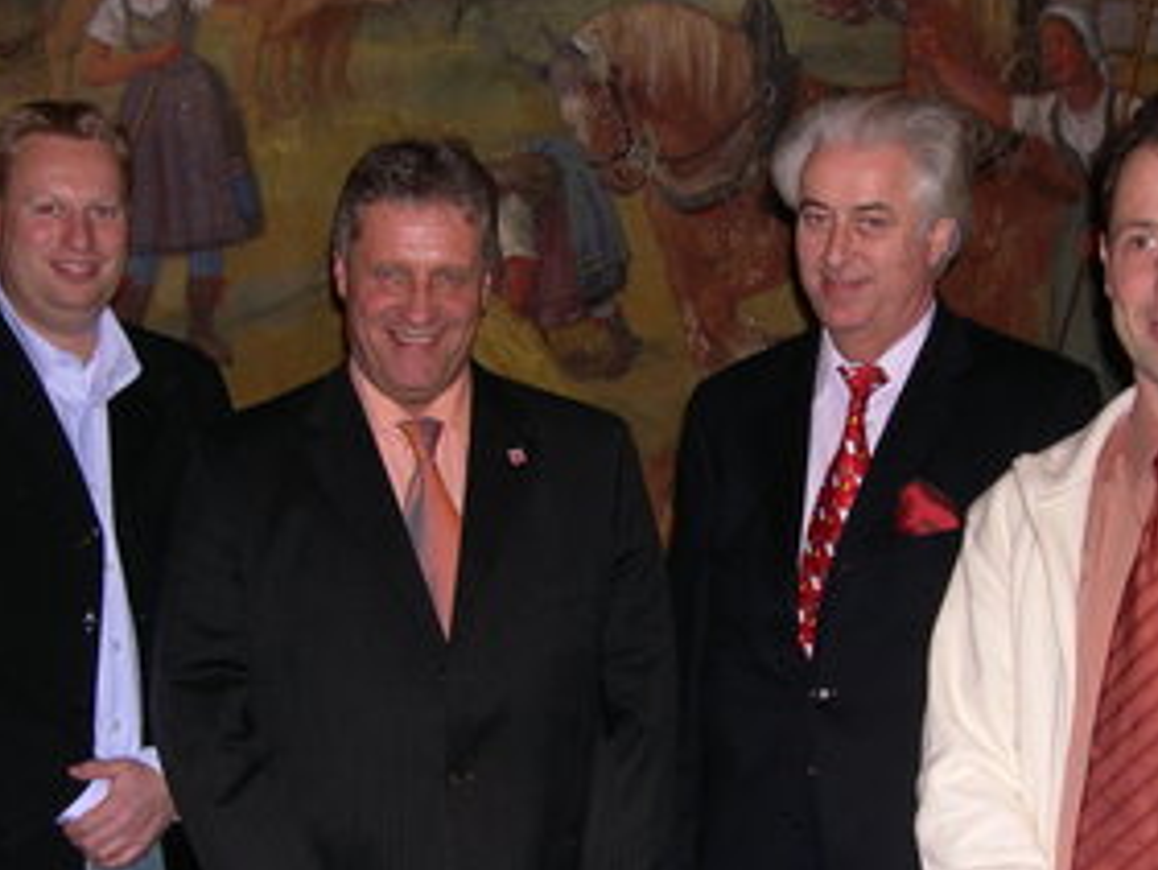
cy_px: 573
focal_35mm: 54
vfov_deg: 26.9
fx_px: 1807
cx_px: 610
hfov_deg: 35.5
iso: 100
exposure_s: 1/60
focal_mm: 8
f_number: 2.8
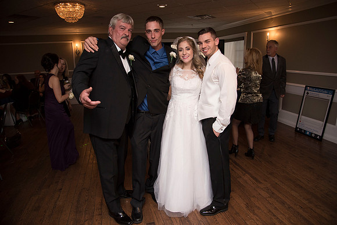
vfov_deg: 53.2
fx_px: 225
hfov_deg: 73.7
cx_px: 168
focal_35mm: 24
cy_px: 112
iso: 2000
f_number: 4
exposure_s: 1/125
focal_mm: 24
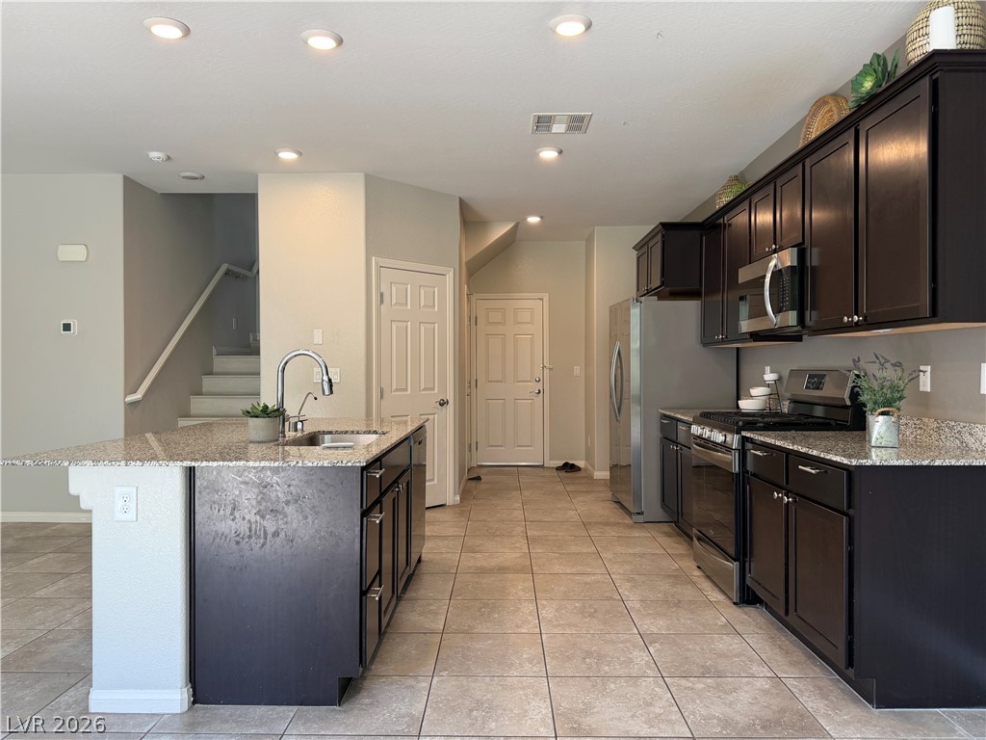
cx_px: 493
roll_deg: -0.3
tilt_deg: -0.9
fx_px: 684
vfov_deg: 56.8
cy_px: 370
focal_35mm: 24
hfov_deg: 71.6
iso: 125
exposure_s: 1/120
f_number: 1.78
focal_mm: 6.76
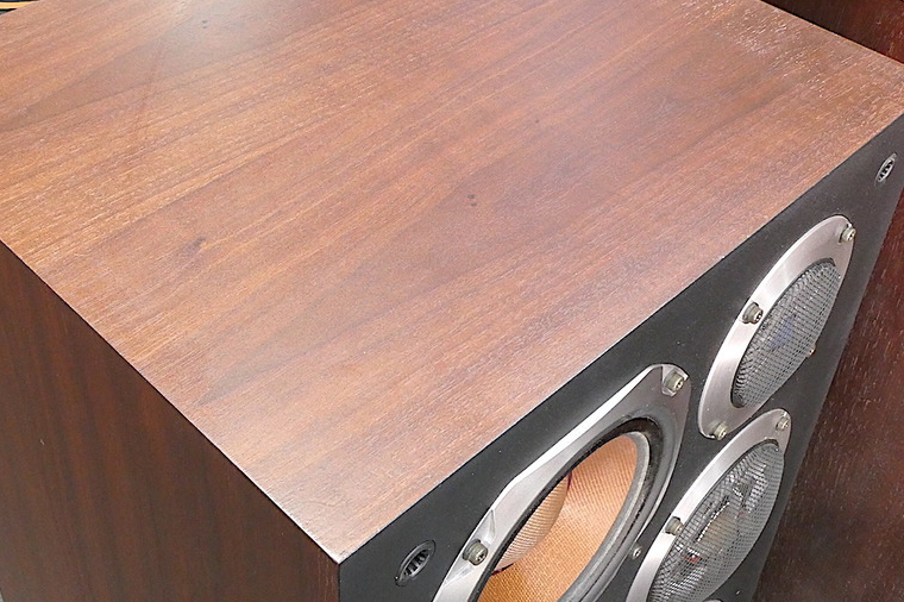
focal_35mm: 46
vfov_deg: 29.0
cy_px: 194
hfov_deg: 42.6
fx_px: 1155
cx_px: 382
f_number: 6.3
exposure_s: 1/6
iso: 400
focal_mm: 6.3
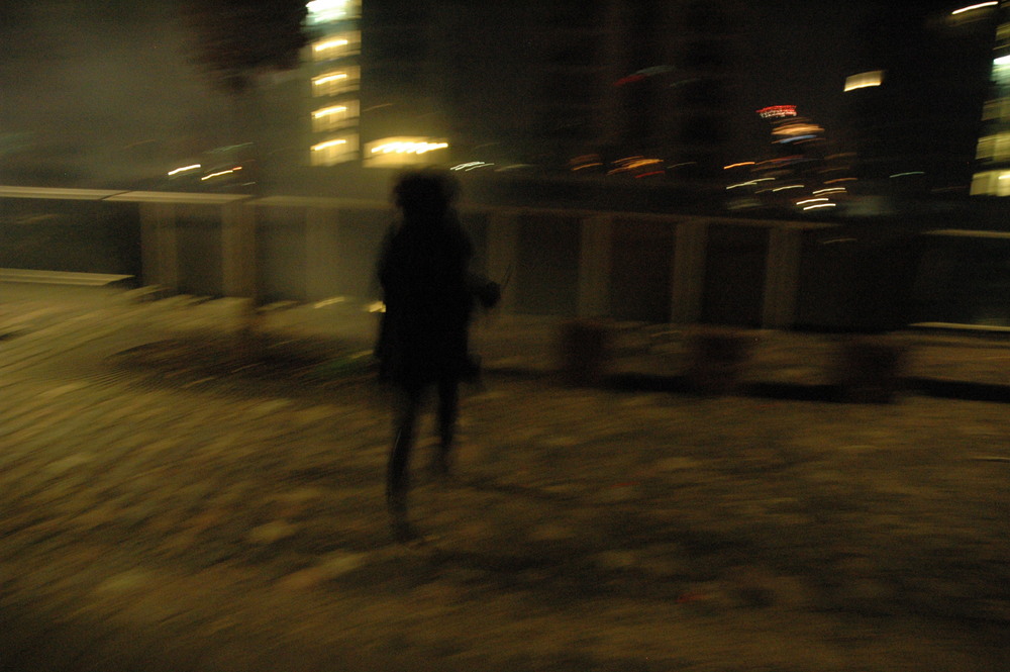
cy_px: 336
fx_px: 757
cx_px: 505
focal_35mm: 27
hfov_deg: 67.4
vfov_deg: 47.9
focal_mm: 18
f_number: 3.5
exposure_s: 1/3
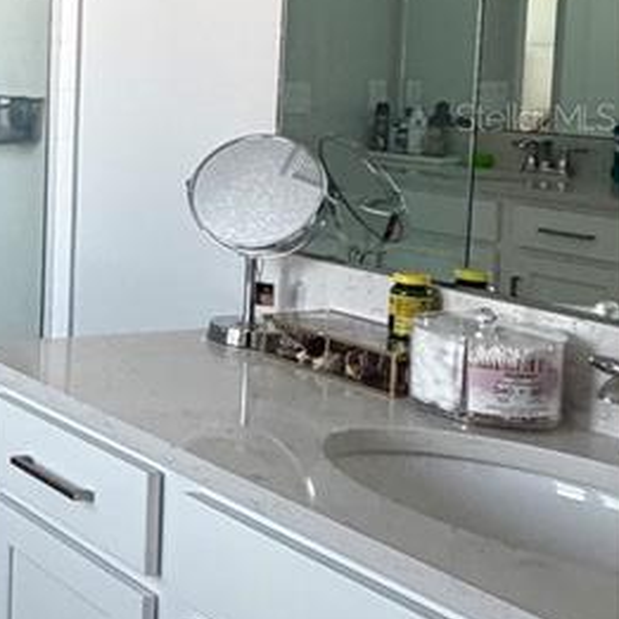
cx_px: -443
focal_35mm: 57
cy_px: 116
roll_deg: -0.4
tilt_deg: -2.9
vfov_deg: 29.3
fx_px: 1153
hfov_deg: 21.6
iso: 320
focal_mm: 2.22
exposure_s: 1/72
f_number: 2.2
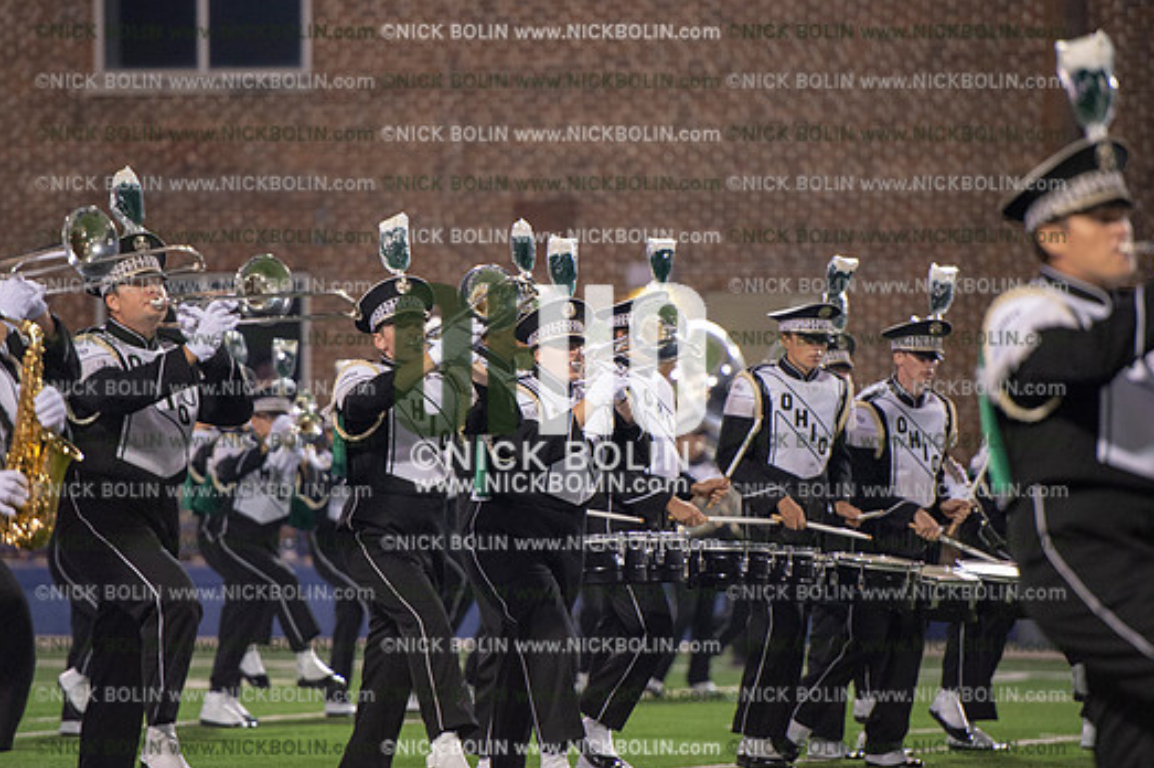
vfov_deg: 6.2
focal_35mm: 222
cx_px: 549
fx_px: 7112
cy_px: 388
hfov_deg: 9.3
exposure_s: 1/320
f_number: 2.8
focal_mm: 200
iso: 4000
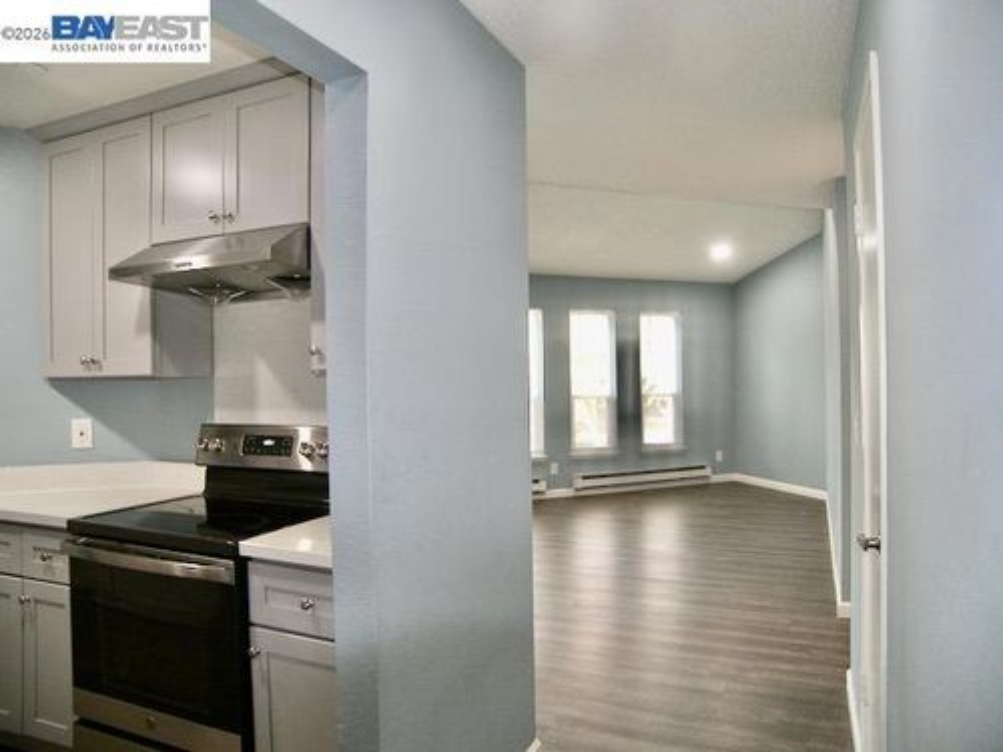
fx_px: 695
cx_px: 502
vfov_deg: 56.8
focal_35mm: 24
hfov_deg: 71.6
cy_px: 376
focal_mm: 5
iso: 100
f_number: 2.8
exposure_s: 1/30
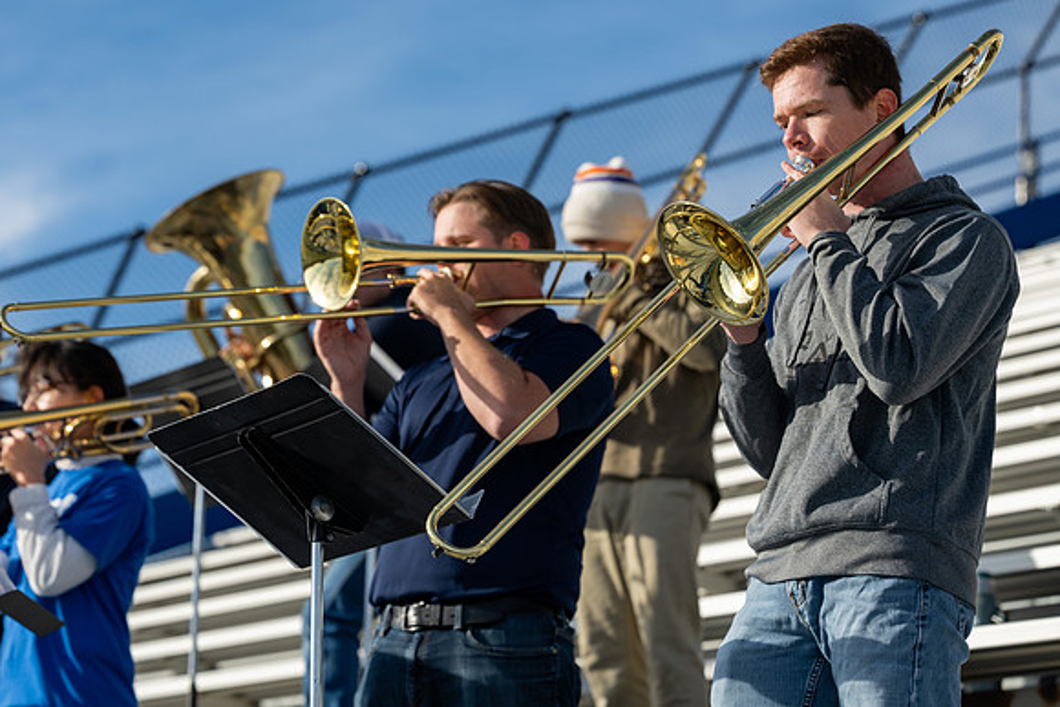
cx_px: 429
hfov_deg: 18.6
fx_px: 3232
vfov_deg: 12.5
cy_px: 285
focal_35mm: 110
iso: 100
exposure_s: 1/1000
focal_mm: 92
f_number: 4
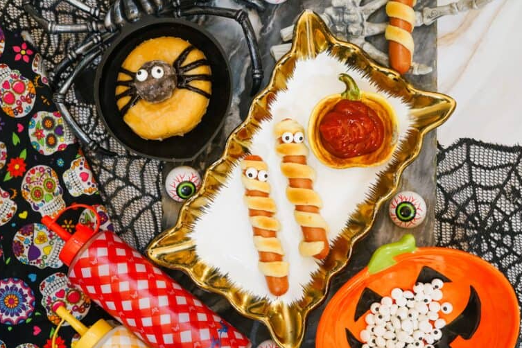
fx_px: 739
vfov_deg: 26.5
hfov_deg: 38.9
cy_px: 177
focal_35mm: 51
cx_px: 259
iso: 2500
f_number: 4
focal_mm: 50
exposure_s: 1/60
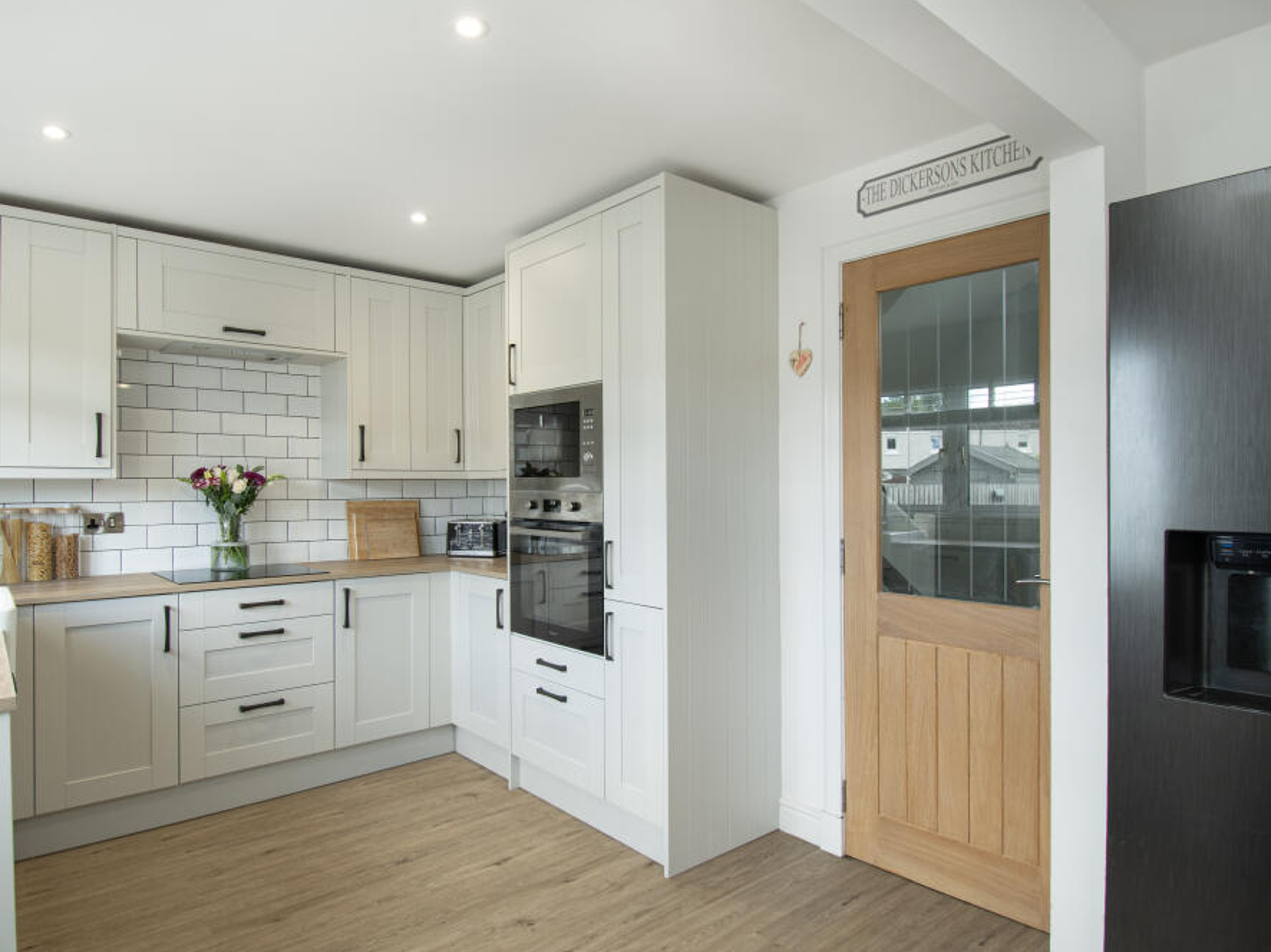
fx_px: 734
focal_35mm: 20
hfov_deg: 81.3
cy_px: 483
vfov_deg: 65.9
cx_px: 551
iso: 320
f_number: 9
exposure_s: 1/4
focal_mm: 12
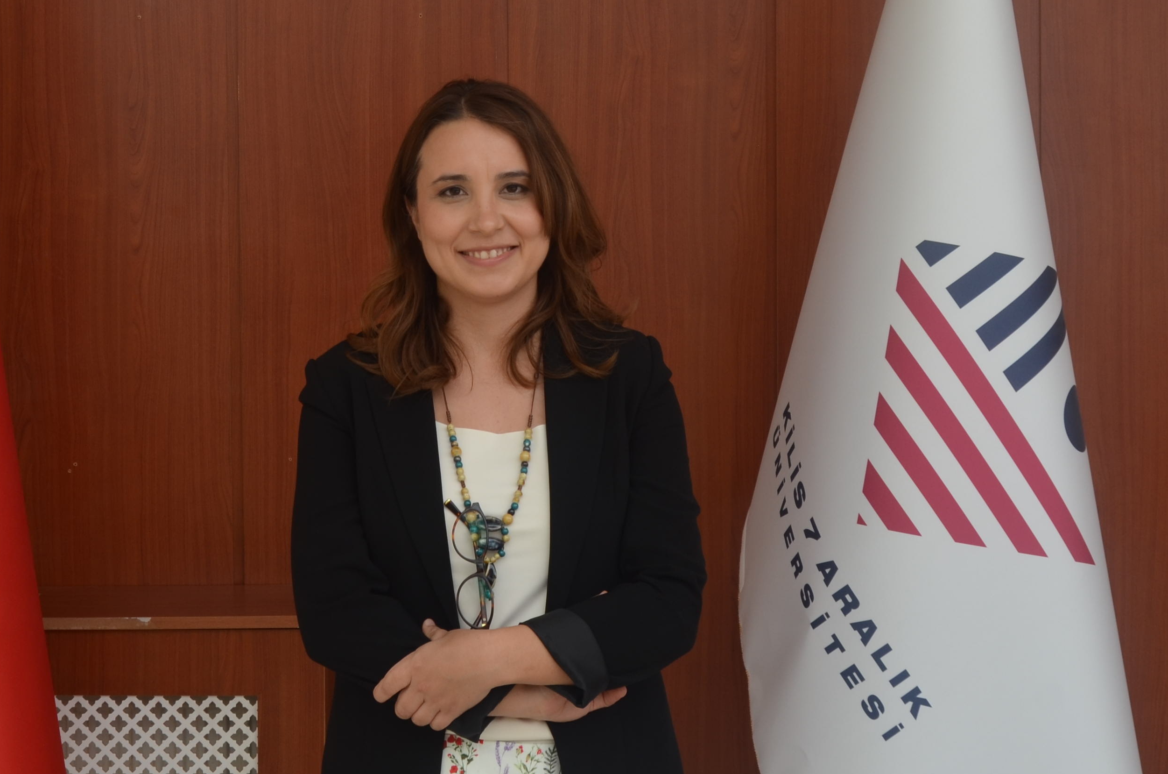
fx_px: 2104
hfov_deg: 30.9
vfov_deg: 20.5
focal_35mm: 65
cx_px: 419
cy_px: 112
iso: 180
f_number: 8
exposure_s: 1/60
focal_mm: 22
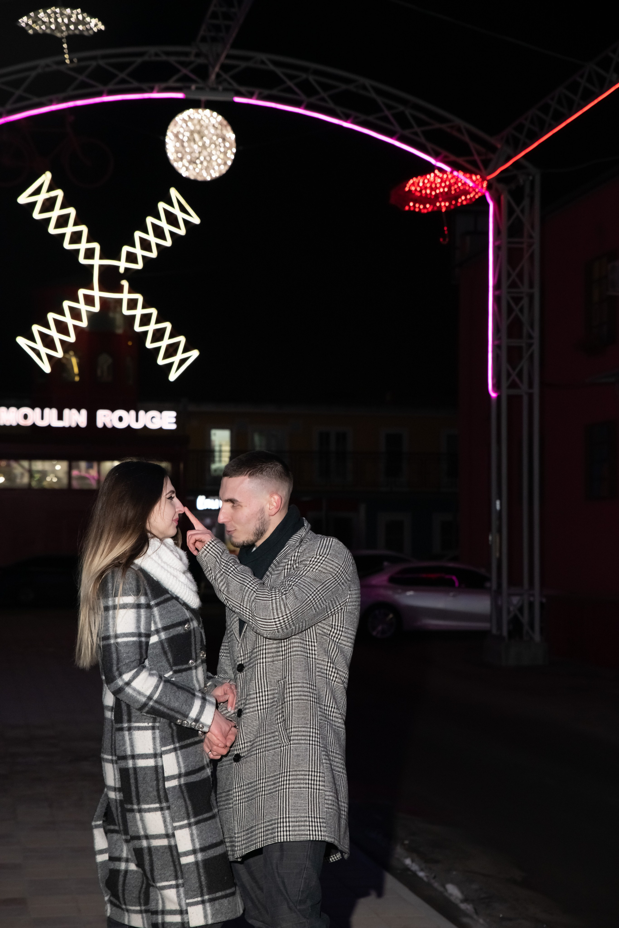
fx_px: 1805
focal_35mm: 70
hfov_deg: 19.5
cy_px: 464
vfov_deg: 28.8
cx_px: 310
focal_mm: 70
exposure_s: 1/160
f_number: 5.6
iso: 1000
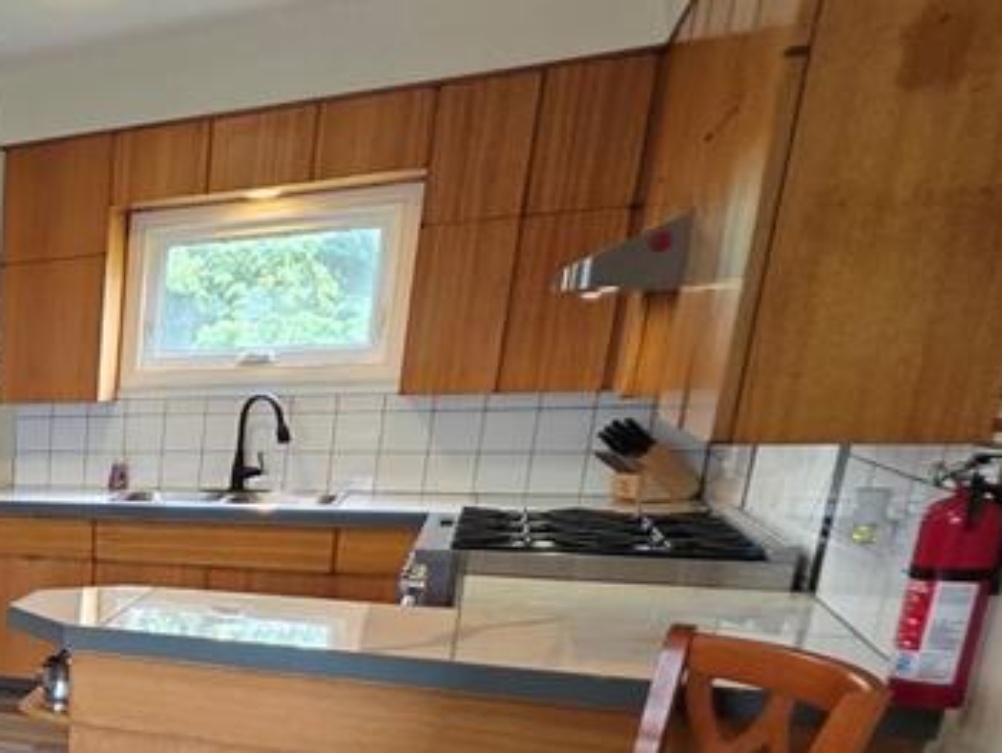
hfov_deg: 31.1
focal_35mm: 38
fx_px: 1101
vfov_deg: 35.4
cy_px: 687
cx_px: -429
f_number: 1.9
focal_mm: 2.2
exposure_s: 1/120
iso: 250
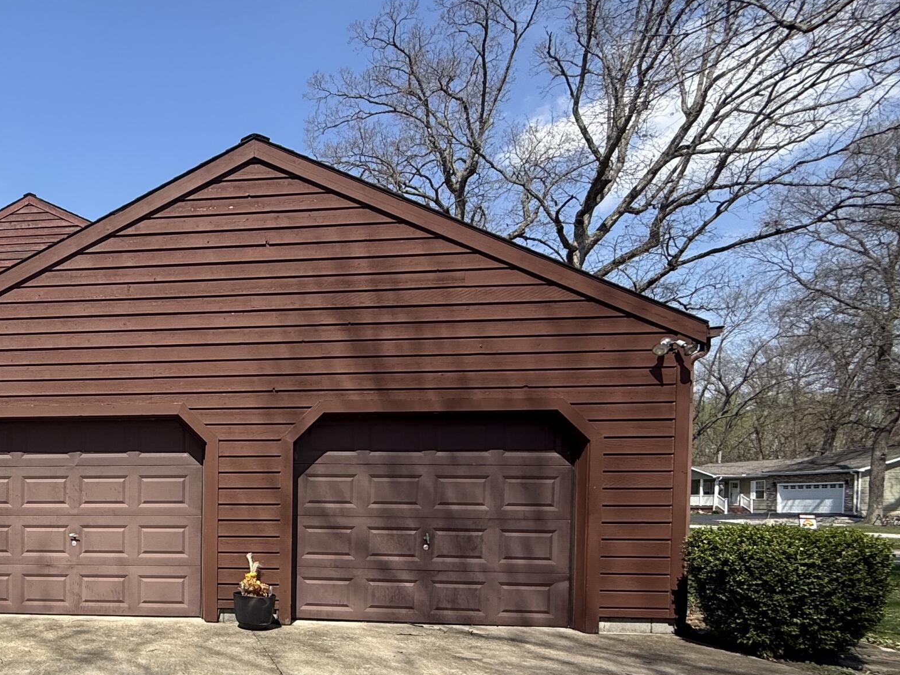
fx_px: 702
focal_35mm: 27
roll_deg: +0.0
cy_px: 528
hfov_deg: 55.0
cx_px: 60
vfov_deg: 48.8
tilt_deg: -2.0
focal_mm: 2.22
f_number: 2.2
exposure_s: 1/1698
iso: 50
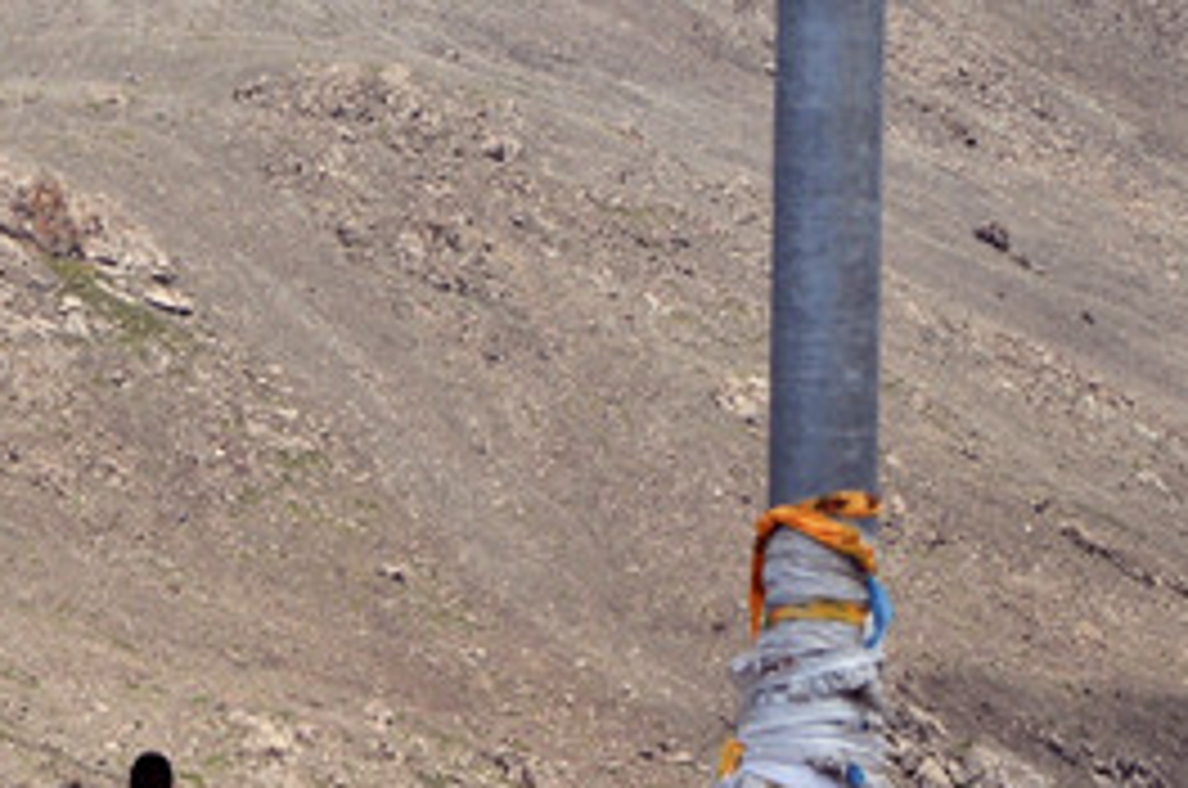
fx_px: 13472
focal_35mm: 409
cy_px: -317
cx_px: 9
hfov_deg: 5.0
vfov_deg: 3.3
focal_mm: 90
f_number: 5.6
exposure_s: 1/1600
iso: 200
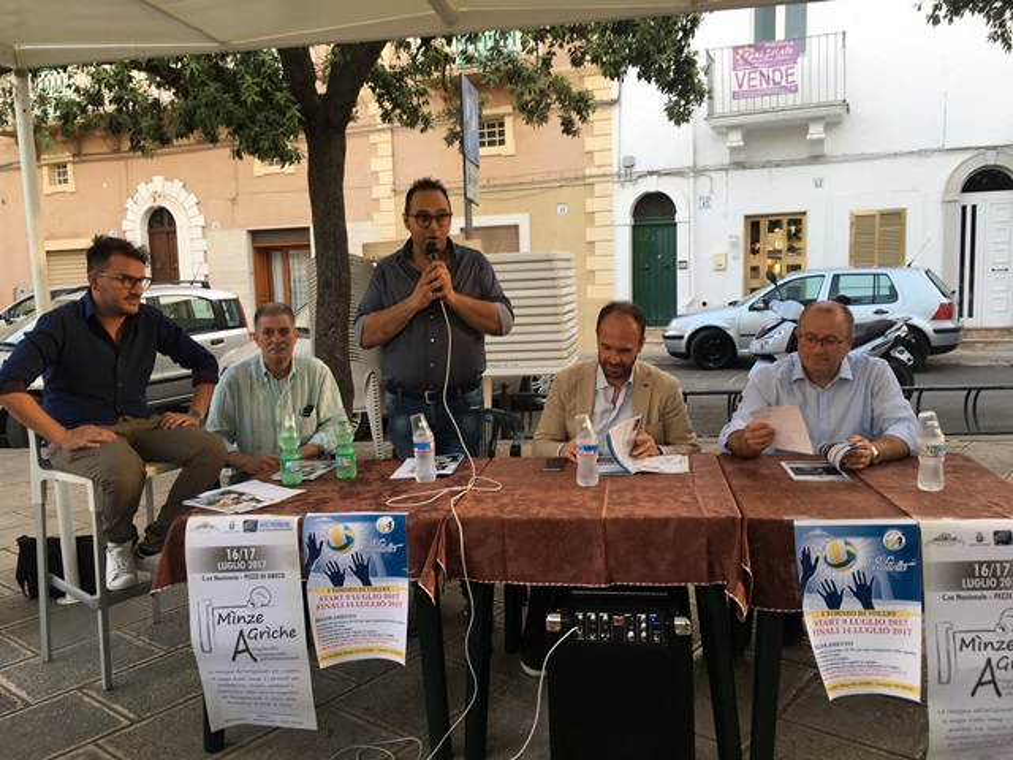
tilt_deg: -6.4
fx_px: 849
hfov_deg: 61.7
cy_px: 380
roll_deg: +2.1
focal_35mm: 29
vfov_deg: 48.2
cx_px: 506
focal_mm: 4.15
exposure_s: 1/100
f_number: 2.2
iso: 40
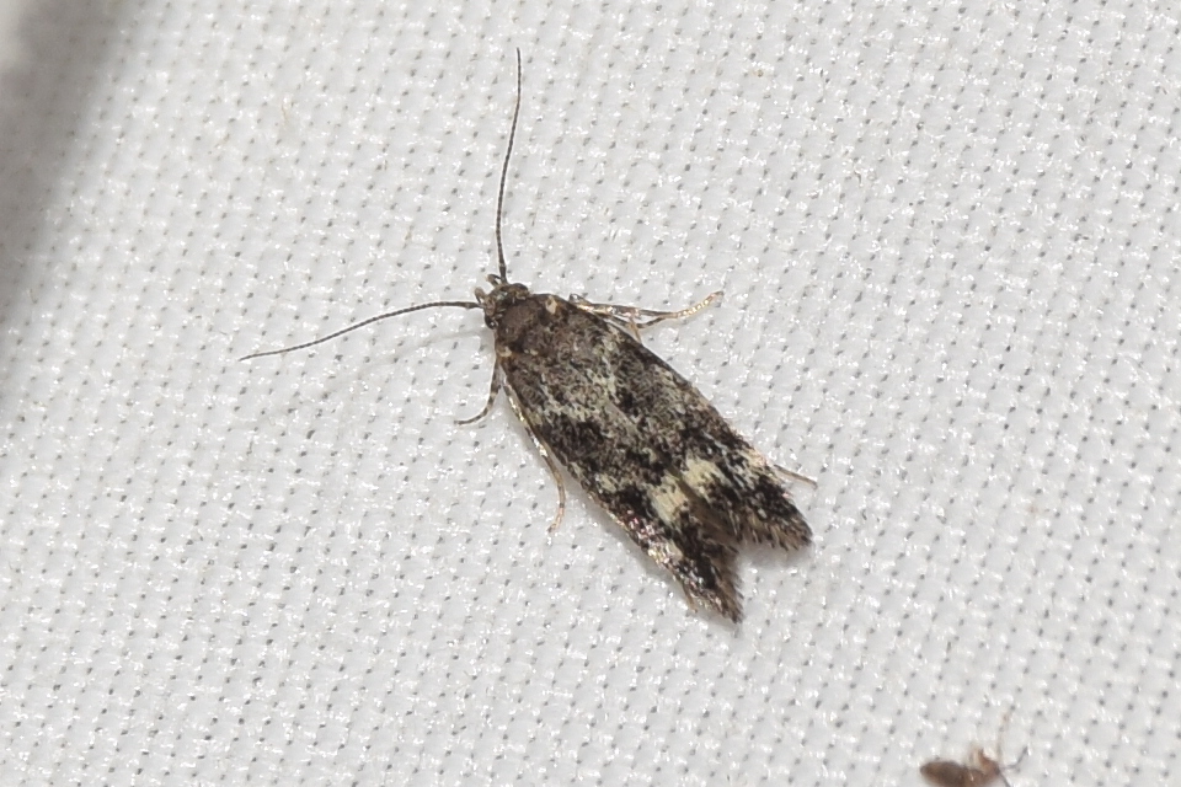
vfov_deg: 6.5
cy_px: 394
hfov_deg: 9.8
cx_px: 590
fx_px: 6889
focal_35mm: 210
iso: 100
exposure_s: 1/160
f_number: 13
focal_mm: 140
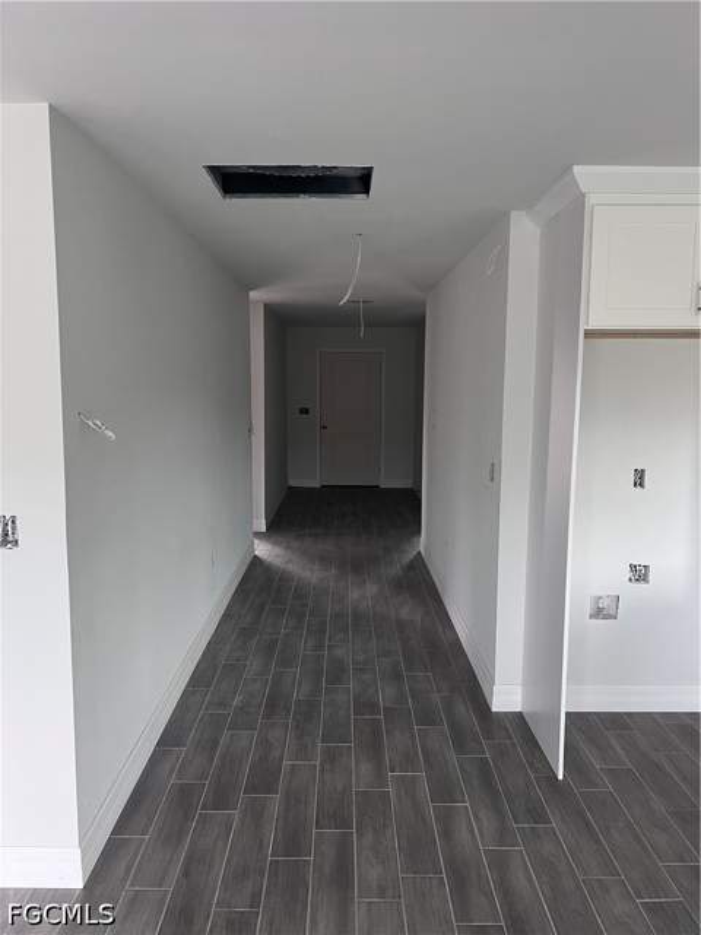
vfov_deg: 67.3
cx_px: 350
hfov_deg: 53.1
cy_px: 468
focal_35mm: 26
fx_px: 702
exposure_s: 1/60
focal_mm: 5.7
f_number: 1.5
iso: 160
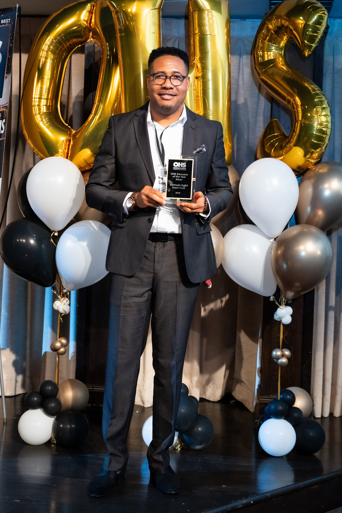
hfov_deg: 25.3
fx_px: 760
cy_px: 242
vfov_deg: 37.3
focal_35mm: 53
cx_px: 167
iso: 1250
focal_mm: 33.7
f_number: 2.8
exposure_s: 1/200
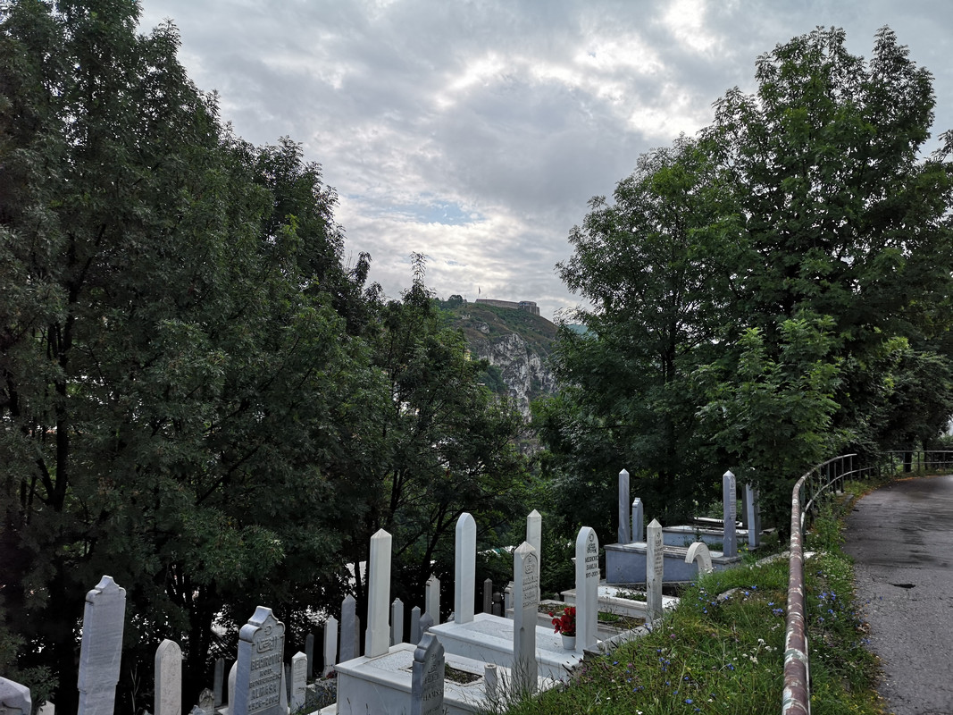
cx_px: 476
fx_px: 743
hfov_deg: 65.3
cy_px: 358
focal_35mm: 27
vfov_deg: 51.3
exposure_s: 1/3185
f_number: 1.8
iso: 50
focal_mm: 3.95
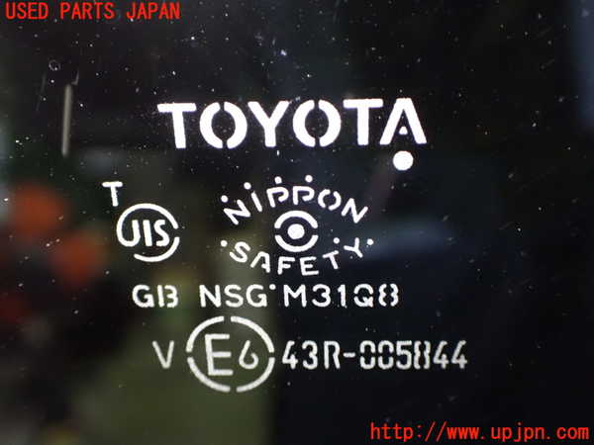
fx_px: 652
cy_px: 222
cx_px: 297
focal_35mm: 38
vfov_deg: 37.7
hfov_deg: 49.0
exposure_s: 1/25
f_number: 2.7
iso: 1600
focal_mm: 6.83
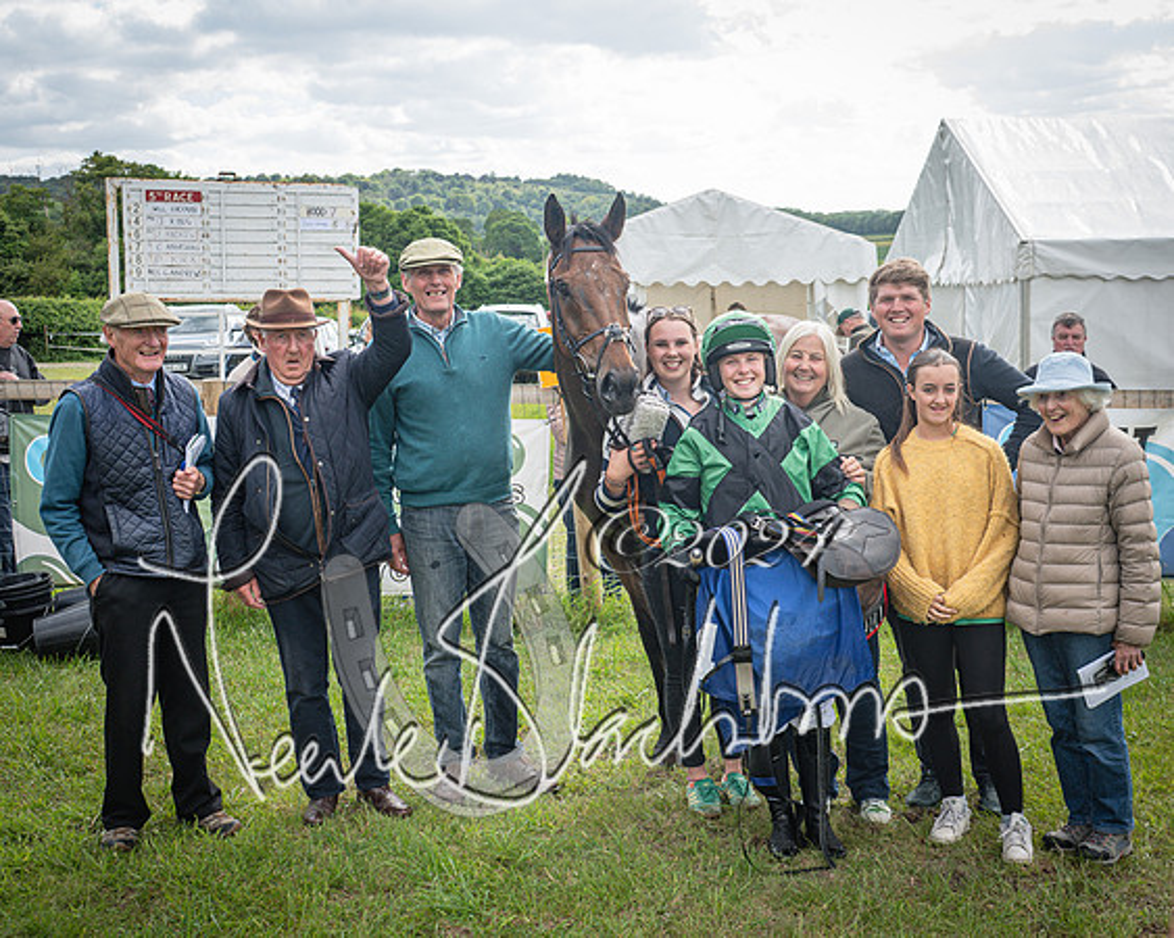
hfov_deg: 39.3
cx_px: 633
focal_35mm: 47
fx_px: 1644
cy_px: 484
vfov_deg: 31.9
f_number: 5
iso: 200
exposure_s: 1/250
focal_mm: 38
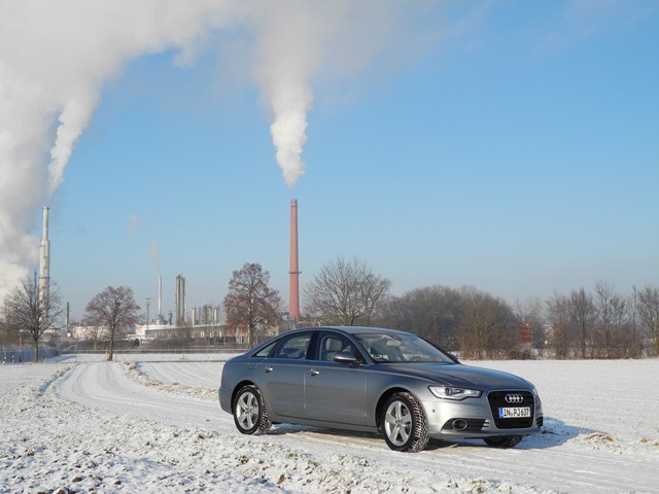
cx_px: 330
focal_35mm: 55
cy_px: 247
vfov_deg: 26.6
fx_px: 1047
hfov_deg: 34.9
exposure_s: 1/1076
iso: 100
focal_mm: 11.8
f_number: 4.5
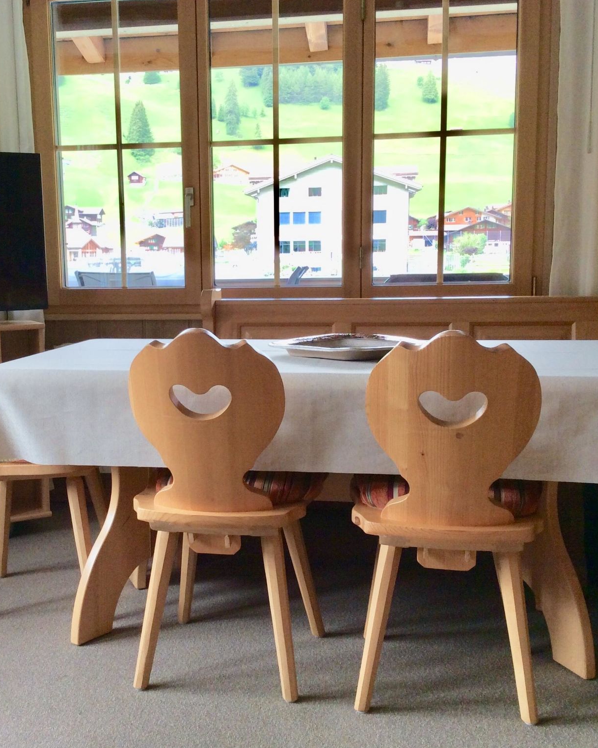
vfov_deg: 43.8
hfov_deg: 35.5
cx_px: 231
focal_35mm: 42
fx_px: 929
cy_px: 375
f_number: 2.4
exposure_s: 1/100
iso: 40
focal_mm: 3.3
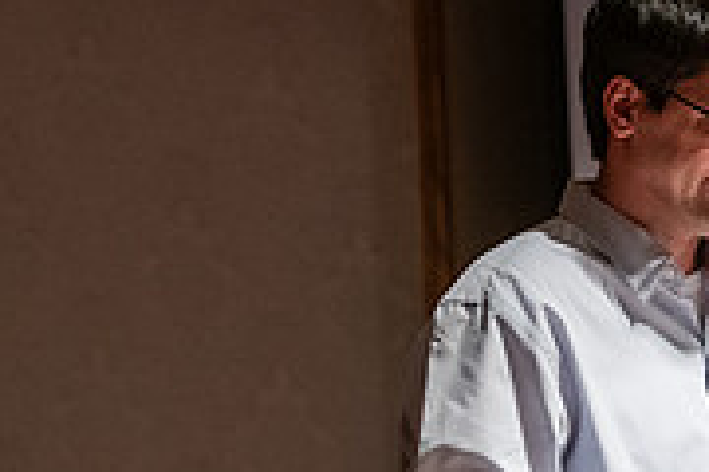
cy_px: 332
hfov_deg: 6.5
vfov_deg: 4.4
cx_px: 780
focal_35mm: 315
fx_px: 6203
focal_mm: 98
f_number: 3.2
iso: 3200
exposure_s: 1/200
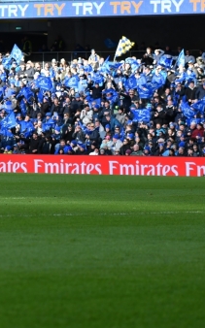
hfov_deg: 5.2
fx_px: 2264
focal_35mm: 253
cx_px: -84
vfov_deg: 8.3
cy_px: 99
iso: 160
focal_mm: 70
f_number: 2.8
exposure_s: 1/1000
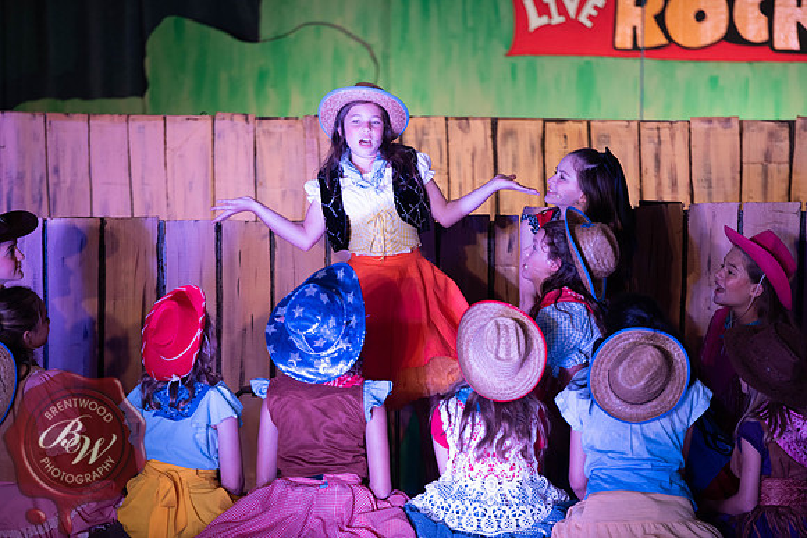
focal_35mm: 190
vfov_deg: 7.2
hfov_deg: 10.8
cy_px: 269
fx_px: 4260
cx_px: 404
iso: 800
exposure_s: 1/200
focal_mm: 190
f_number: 2.8
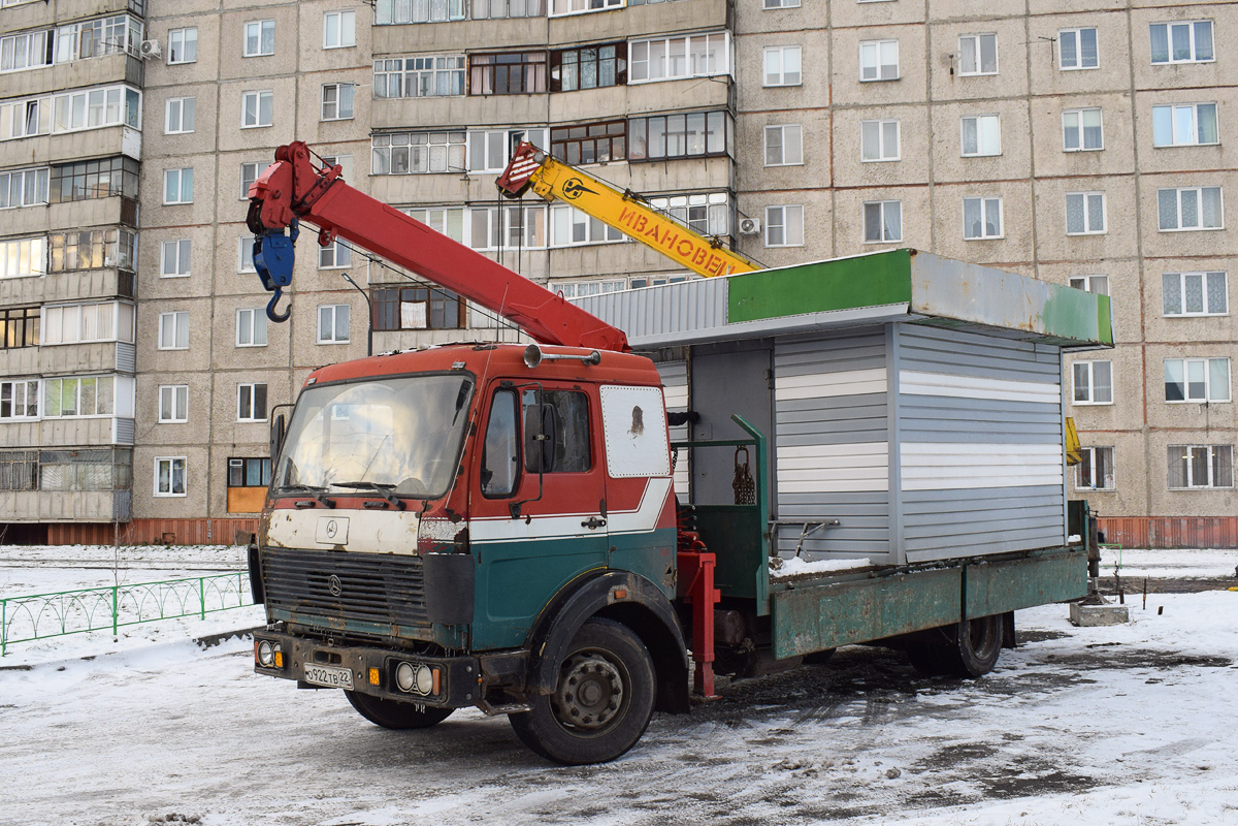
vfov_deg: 43.6
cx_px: 619
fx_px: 1032
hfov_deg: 61.9
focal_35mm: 30
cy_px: 413
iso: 400
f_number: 7.1
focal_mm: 20
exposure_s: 1/200
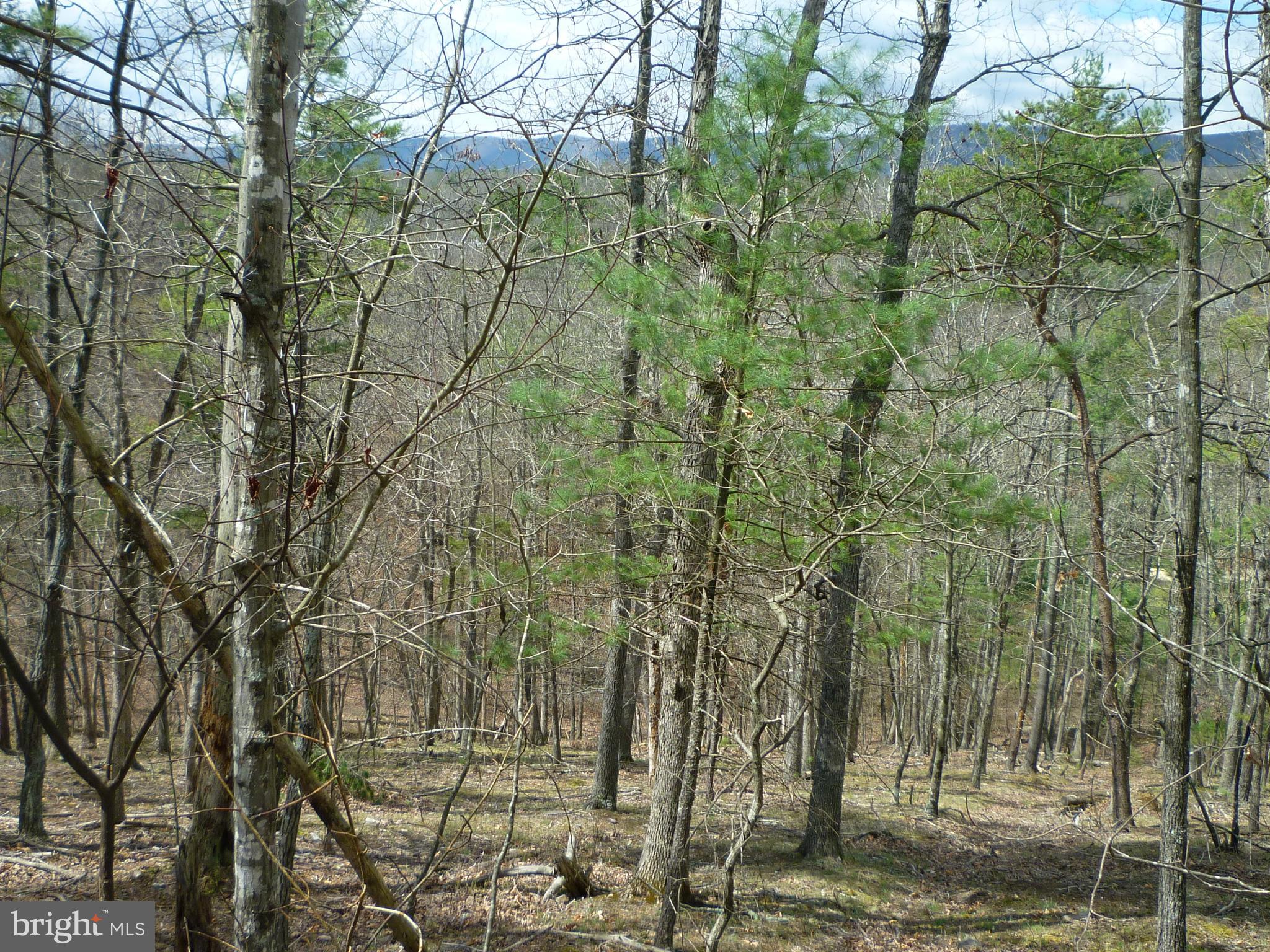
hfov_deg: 50.1
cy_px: 476
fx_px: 1357
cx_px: 635
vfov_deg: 38.7
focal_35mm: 37
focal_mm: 5.2
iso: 80
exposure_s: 1/500
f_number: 3.3
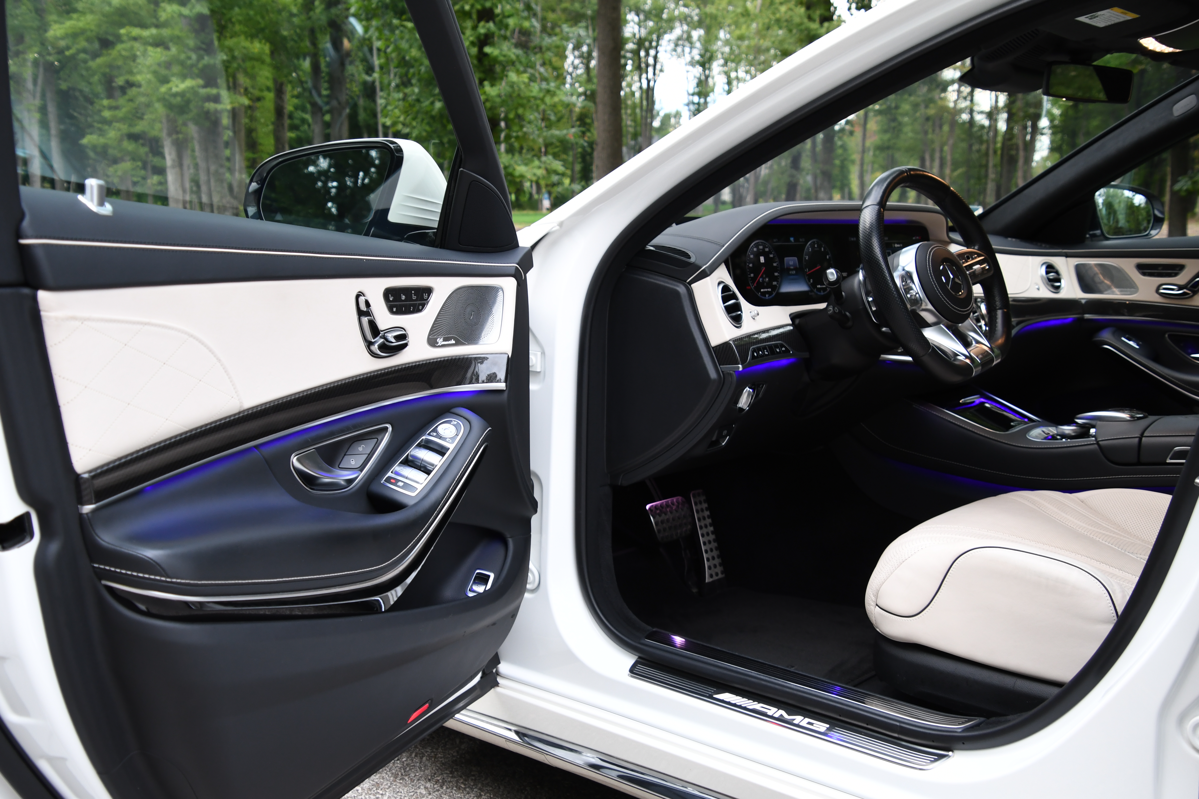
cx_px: 600
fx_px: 1199
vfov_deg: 36.9
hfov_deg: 53.1
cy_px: 400
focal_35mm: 36
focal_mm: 24
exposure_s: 1/50
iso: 500
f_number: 5
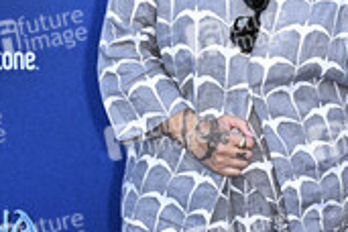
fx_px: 1247
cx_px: 388
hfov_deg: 15.4
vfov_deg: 10.5
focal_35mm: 129
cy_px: -16
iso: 800
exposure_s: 1/250
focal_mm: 49
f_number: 6.3
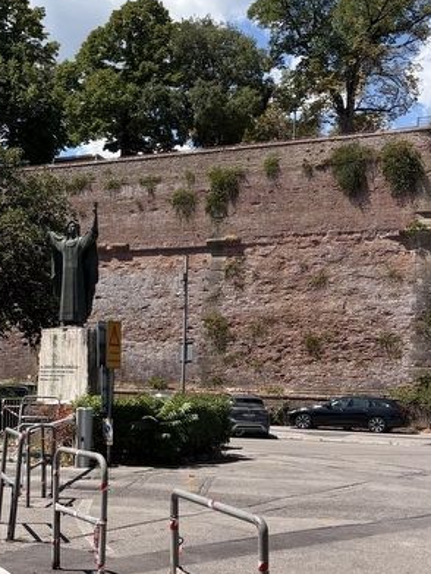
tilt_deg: +1.2
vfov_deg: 35.9
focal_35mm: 53
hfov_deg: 27.2
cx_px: 113
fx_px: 880
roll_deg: -3.1
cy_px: 376
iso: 50
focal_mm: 5.96
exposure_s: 1/3279
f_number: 1.6
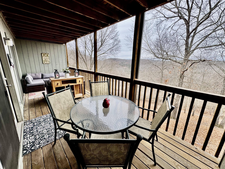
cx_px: 112
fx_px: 91
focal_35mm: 14
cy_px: 84
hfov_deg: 102.1
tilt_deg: -15.0
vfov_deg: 85.7
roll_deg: -2.0
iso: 40
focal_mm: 2.22
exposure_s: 1/202
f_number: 2.2
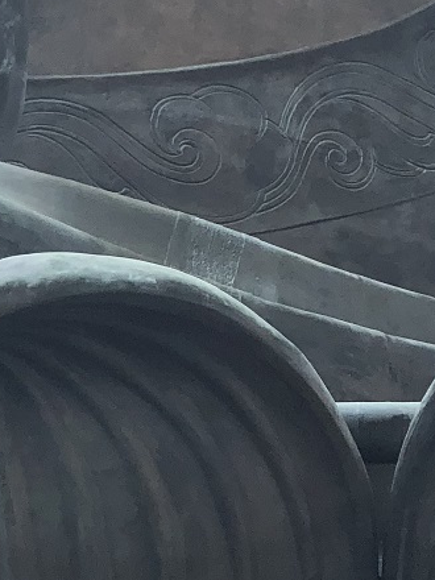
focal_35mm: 238
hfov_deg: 6.2
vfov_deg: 8.3
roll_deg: -1.0
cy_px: 283
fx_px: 3988
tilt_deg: +36.3
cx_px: 281
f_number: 2.4
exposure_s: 1/392
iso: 16
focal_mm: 6
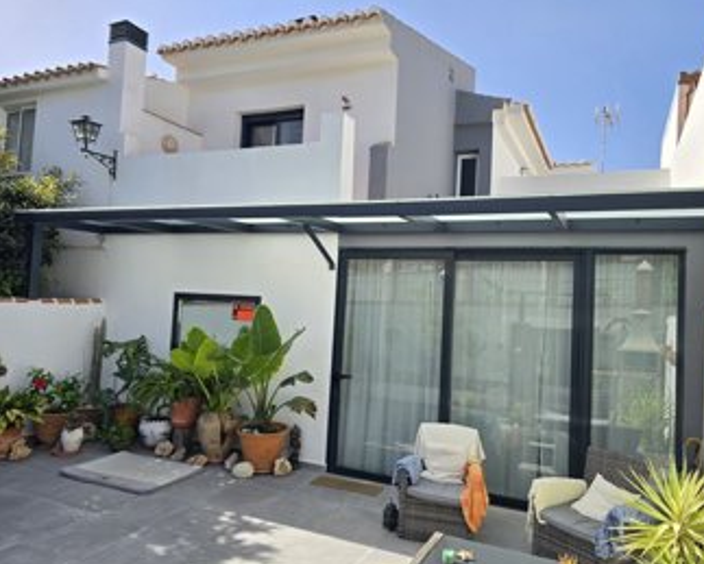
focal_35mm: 25
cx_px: 390
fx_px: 521
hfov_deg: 67.9
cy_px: 279
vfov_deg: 56.9
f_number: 1.7
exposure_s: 1/614
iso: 12
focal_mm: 6.3
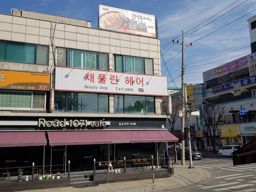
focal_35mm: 26
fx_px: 192
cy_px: 96
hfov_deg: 67.3
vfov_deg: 53.1
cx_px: 128
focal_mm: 4.3
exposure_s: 1/3384
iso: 40
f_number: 1.7
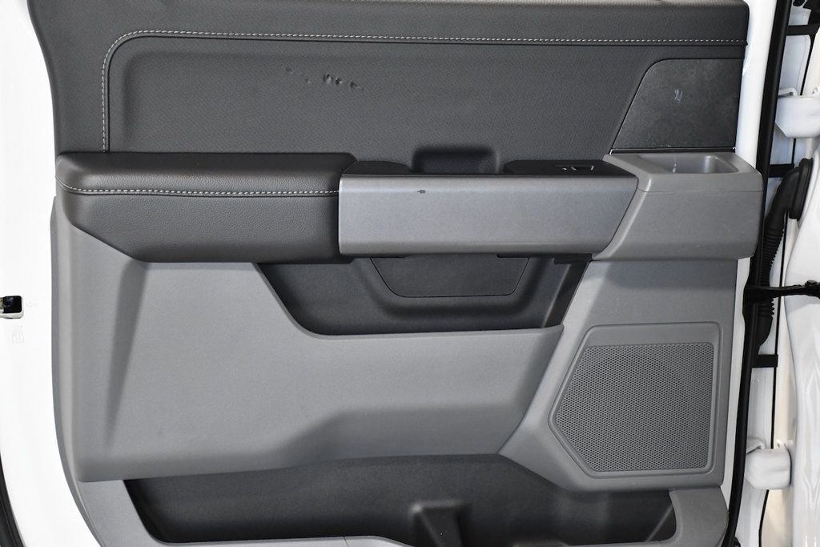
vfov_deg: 21.6
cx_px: 410
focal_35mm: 63
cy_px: 274
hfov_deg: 31.9
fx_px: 1435
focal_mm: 42
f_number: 4.5
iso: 2500
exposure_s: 1/250
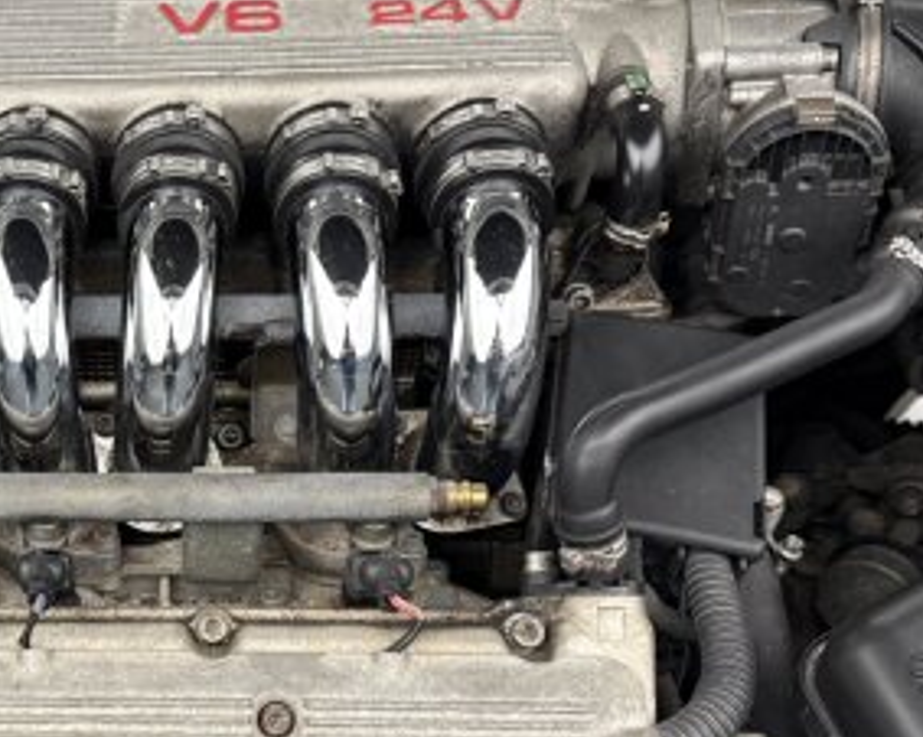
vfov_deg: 28.5
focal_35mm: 53
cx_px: 101
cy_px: 463
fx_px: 1447
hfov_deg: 33.6
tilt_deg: -46.3
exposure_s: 1/49
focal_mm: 6.76
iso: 320
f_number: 1.78
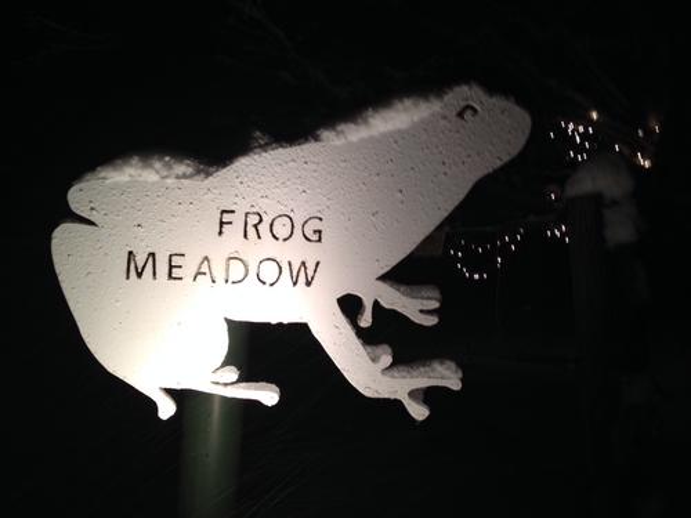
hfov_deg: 52.6
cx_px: 346
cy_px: 259
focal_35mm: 35
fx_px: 699
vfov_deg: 40.7
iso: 50
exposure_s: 1/20
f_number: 2.4
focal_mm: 4.28
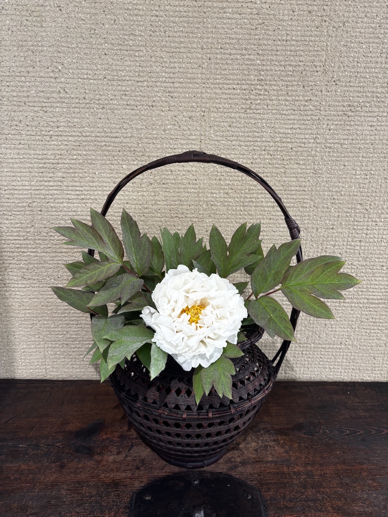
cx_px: 194
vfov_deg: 67.3
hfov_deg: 53.1
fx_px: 389
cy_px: 258
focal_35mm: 26
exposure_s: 1/59
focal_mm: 5.96
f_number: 1.6
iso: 125
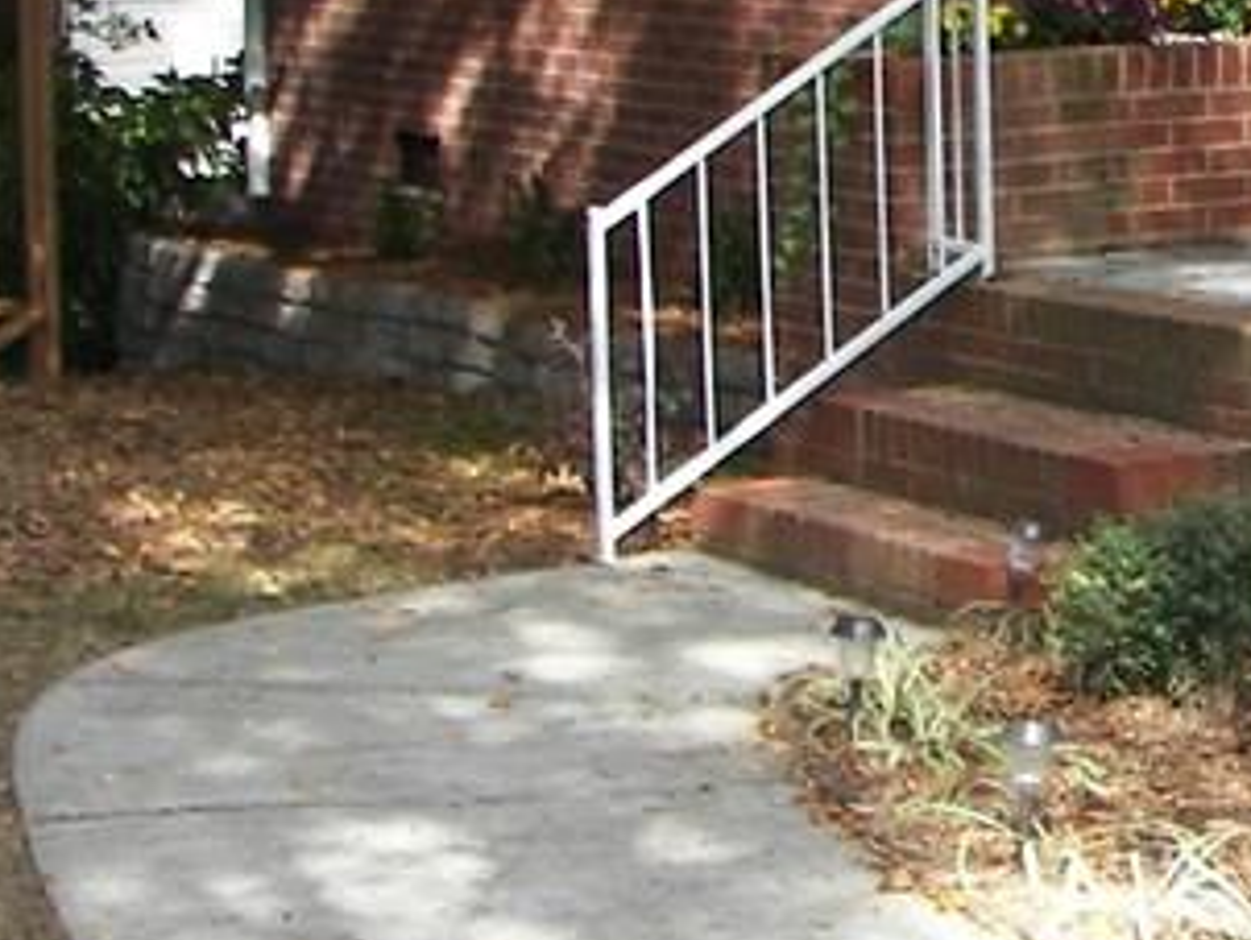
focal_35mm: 122
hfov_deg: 15.7
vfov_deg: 12.0
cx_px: 1371
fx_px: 4413
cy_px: 12
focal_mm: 6
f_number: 2.8
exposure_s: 1/125
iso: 50
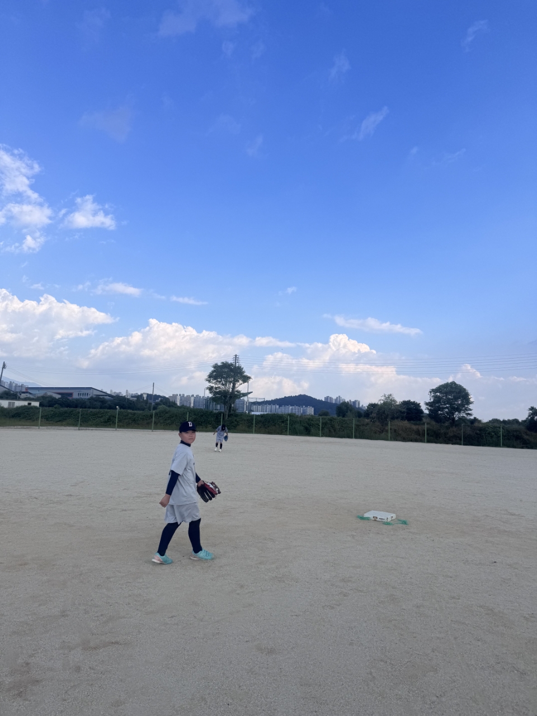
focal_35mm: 24
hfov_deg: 56.8
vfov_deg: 71.6
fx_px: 496
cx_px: 268
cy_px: 358
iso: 80
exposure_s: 1/3597
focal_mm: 6.76
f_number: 1.78
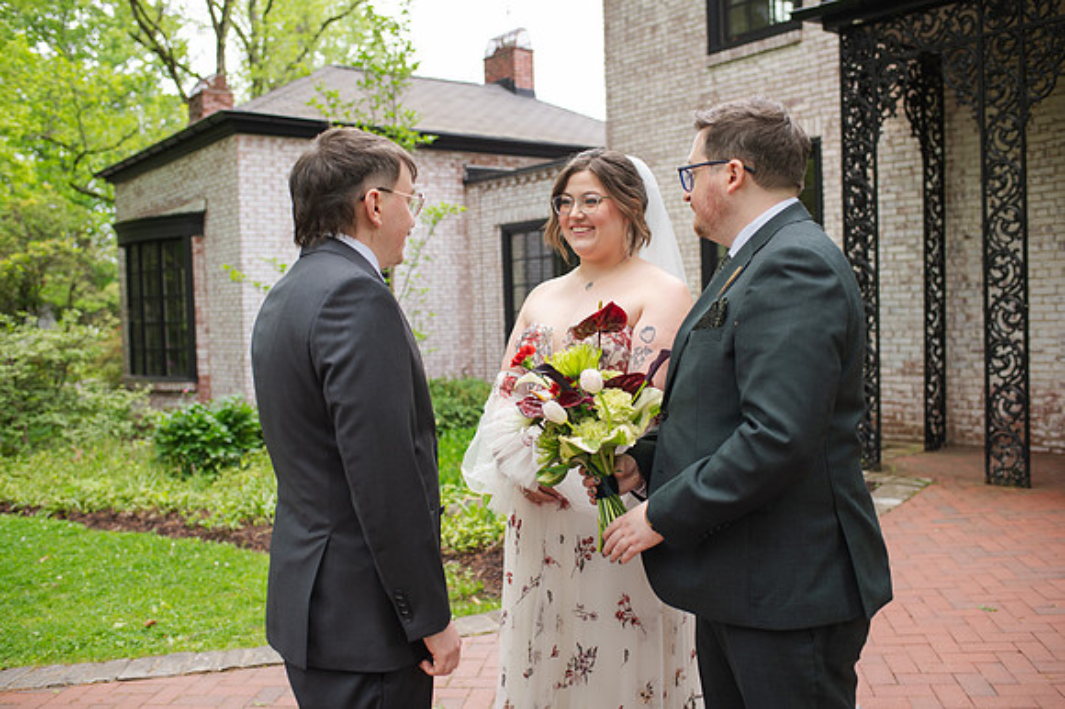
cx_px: 532
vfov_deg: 37.8
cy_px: 354
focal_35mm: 35
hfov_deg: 54.5
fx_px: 1035
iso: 110
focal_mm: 35
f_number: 3.2
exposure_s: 1/320
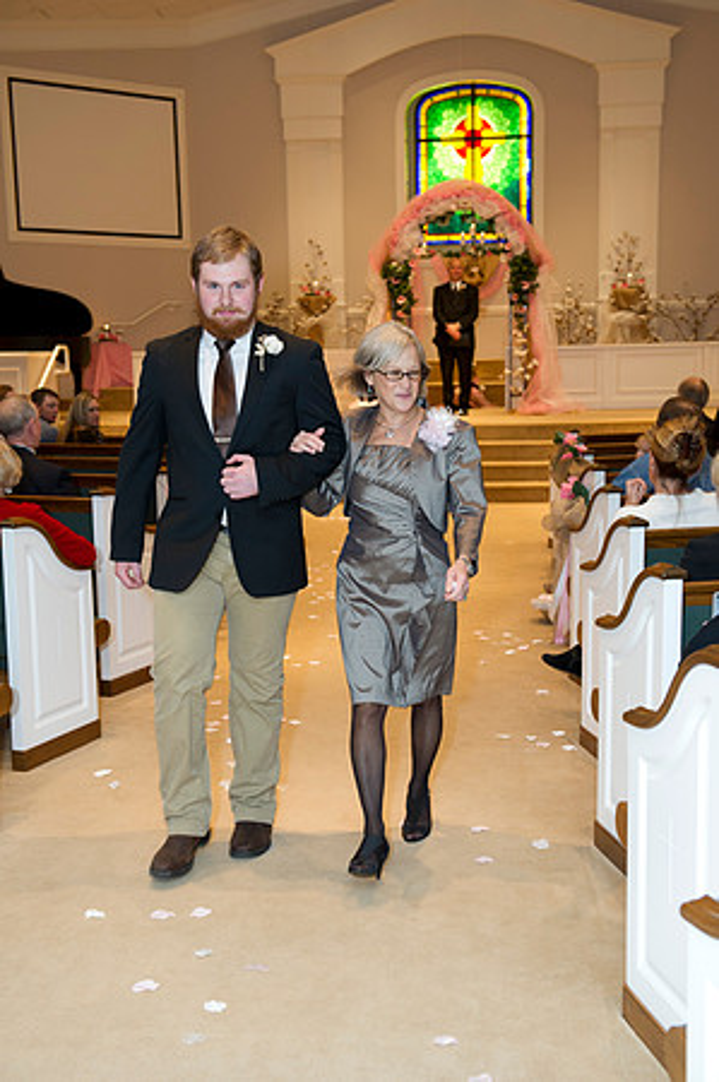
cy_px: 541
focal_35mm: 48
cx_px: 360
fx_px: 1441
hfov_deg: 28.0
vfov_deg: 41.2
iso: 1600
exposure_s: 1/125
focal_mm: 48
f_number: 4.5
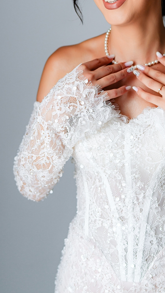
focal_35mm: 90
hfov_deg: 13.3
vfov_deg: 23.5
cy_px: 80
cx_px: 143
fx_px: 700
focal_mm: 50
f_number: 1.4
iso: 200
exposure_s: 1/250
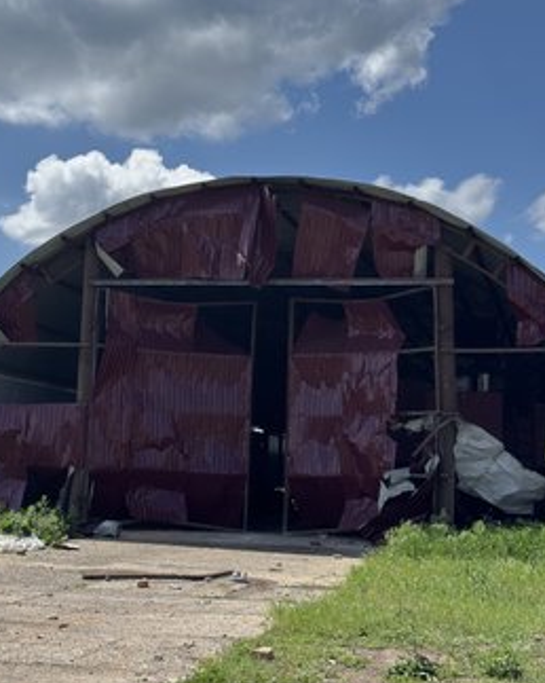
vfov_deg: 32.5
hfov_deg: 26.2
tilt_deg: +10.0
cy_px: 321
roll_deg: -1.7
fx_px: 1171
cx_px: 253
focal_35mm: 58
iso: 64
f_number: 1.78
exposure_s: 1/5376
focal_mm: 6.76
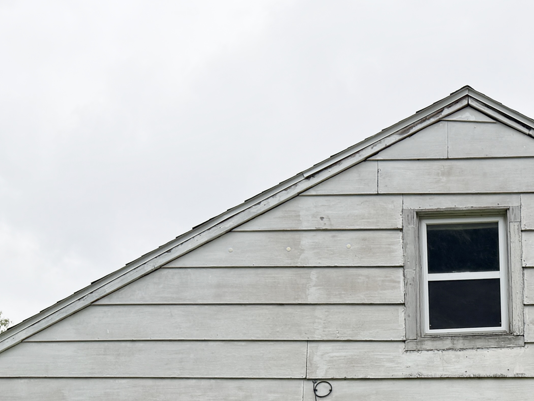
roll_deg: +2.1
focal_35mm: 65
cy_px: 473
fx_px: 1003
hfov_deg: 28.2
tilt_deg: +8.0
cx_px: 517
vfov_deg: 21.1
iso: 80
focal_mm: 6.76
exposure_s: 1/2370
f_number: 1.78
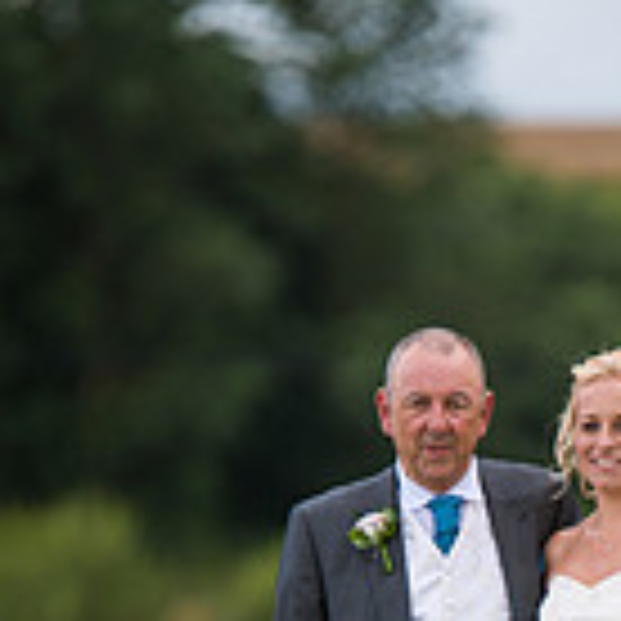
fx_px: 16887
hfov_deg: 2.1
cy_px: 994
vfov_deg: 2.1
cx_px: 565
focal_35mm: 832
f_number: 4
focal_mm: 300
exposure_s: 1/1250
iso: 400
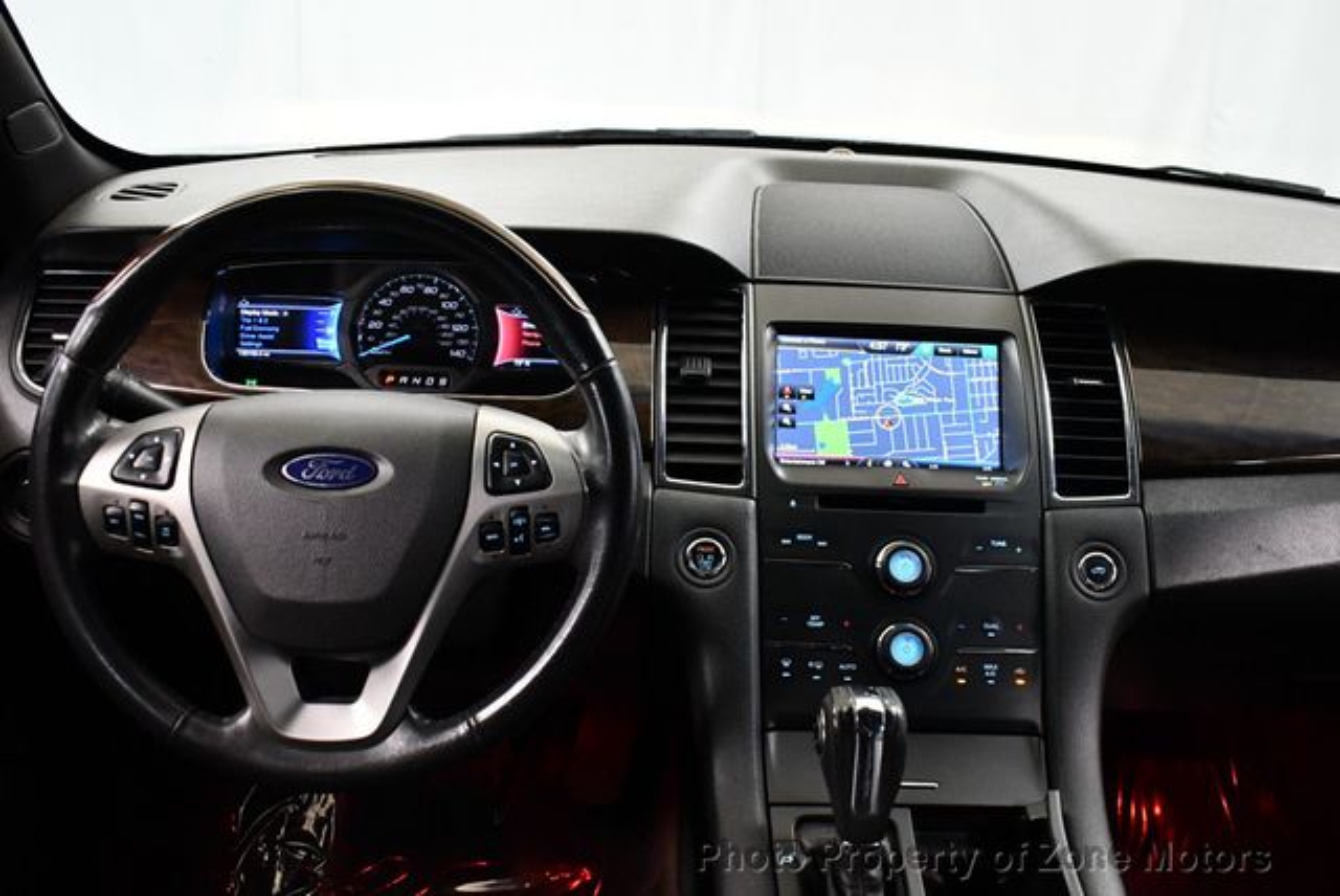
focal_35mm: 36
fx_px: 1341
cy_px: 448
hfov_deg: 53.1
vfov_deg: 36.9
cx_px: 670
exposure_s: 1/100
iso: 3200
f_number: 3.5
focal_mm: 18
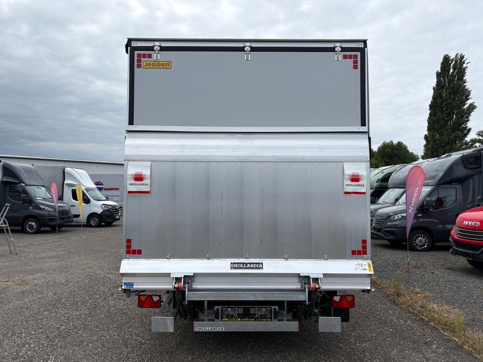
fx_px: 363
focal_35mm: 26
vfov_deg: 53.1
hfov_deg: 67.3
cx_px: 242
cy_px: 181
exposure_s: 1/3831
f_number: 1.6
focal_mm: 5.96
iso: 50
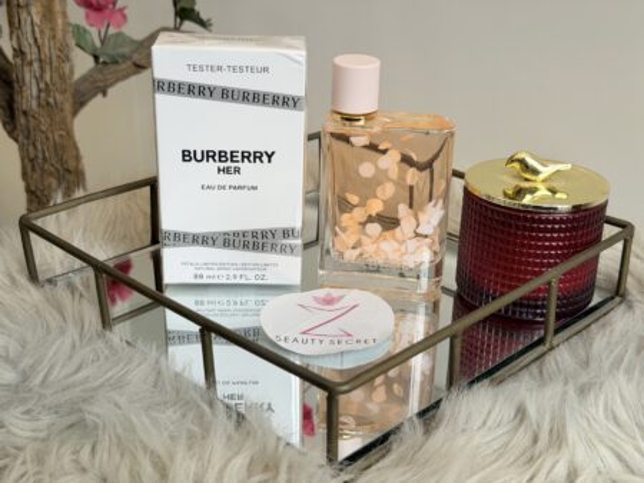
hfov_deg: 39.6
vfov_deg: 30.3
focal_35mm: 48
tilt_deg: -24.2
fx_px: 893
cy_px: 242
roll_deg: -0.7
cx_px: 322
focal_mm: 6.76
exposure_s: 1/100
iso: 80
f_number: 1.78
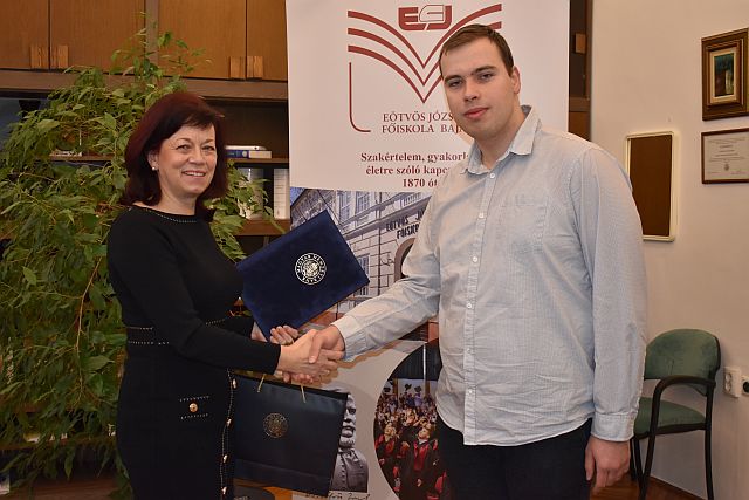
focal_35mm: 44
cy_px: 250
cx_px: 374
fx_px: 905
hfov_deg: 45.0
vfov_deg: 30.9
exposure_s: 1/125
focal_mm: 29
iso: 900
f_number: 4.2
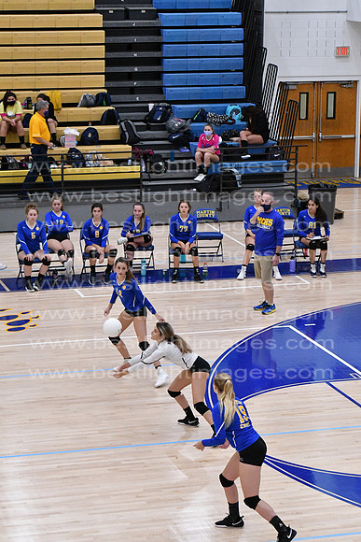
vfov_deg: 19.5
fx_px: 1578
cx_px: 180
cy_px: 271
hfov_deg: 13.0
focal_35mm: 105
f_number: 3.2
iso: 6400
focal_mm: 70
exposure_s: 1/1250
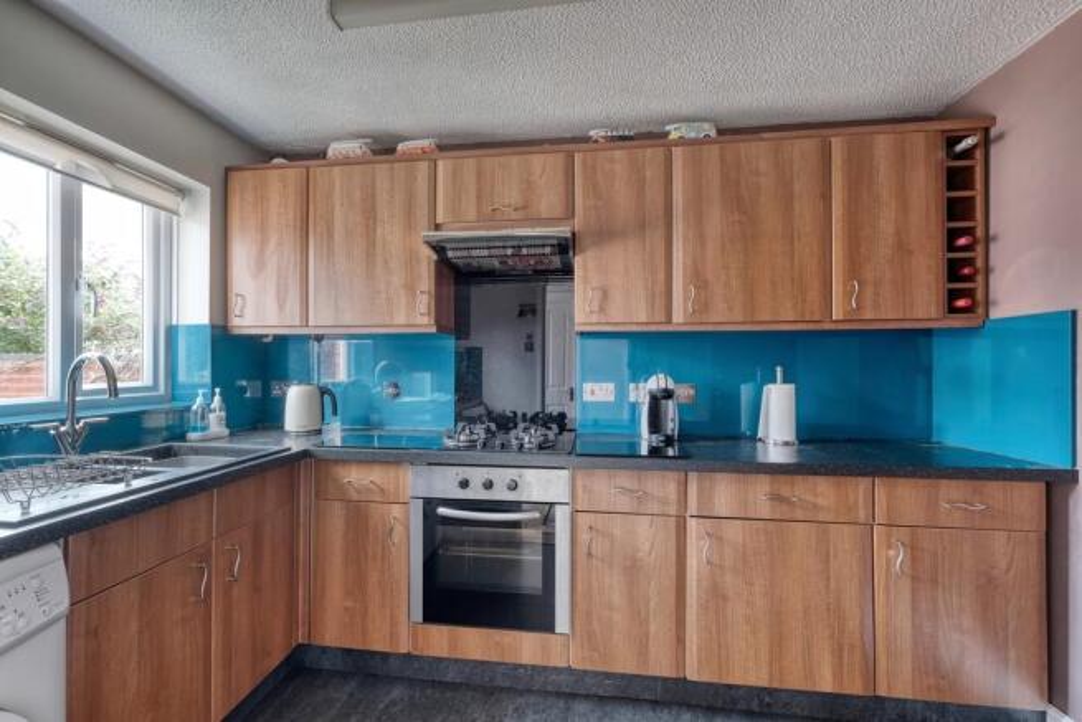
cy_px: 361
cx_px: 541
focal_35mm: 15
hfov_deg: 100.4
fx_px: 451
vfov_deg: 77.4
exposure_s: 1/4
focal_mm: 10
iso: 250
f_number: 8
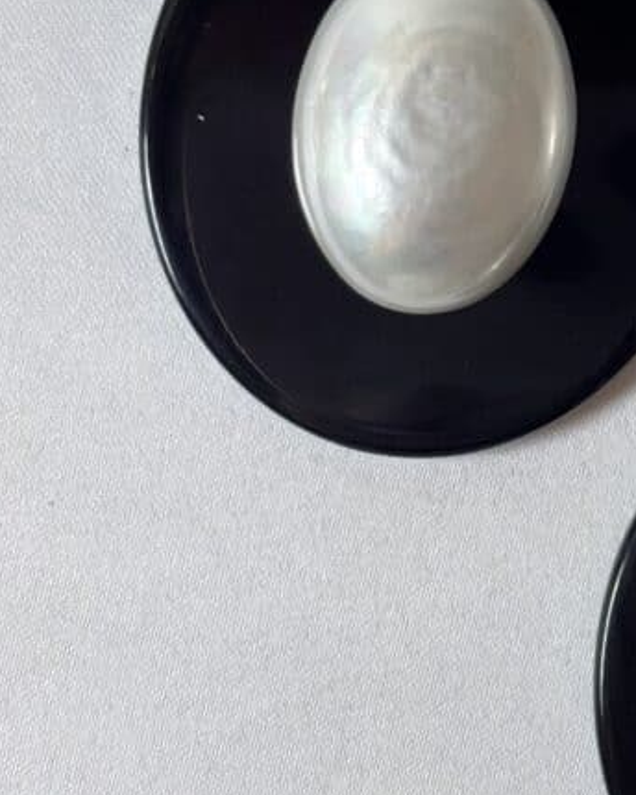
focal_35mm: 121
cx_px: 669
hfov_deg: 12.6
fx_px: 2847
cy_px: 227
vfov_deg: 15.8
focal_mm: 5.96
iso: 25
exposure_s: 1/134
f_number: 1.6
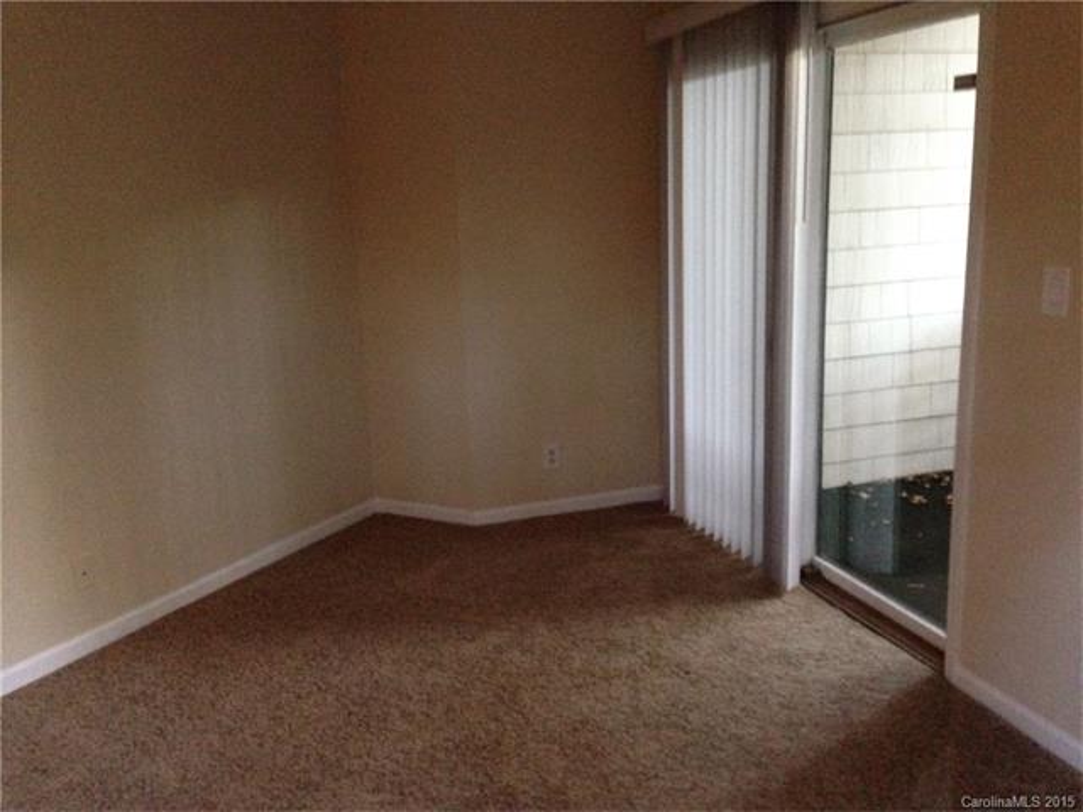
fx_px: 1032
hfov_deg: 55.4
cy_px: 406
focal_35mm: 33
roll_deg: +2.5
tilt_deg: -11.2
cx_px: 542
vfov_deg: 42.9
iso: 500
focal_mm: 4.12
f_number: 2.4
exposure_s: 1/15
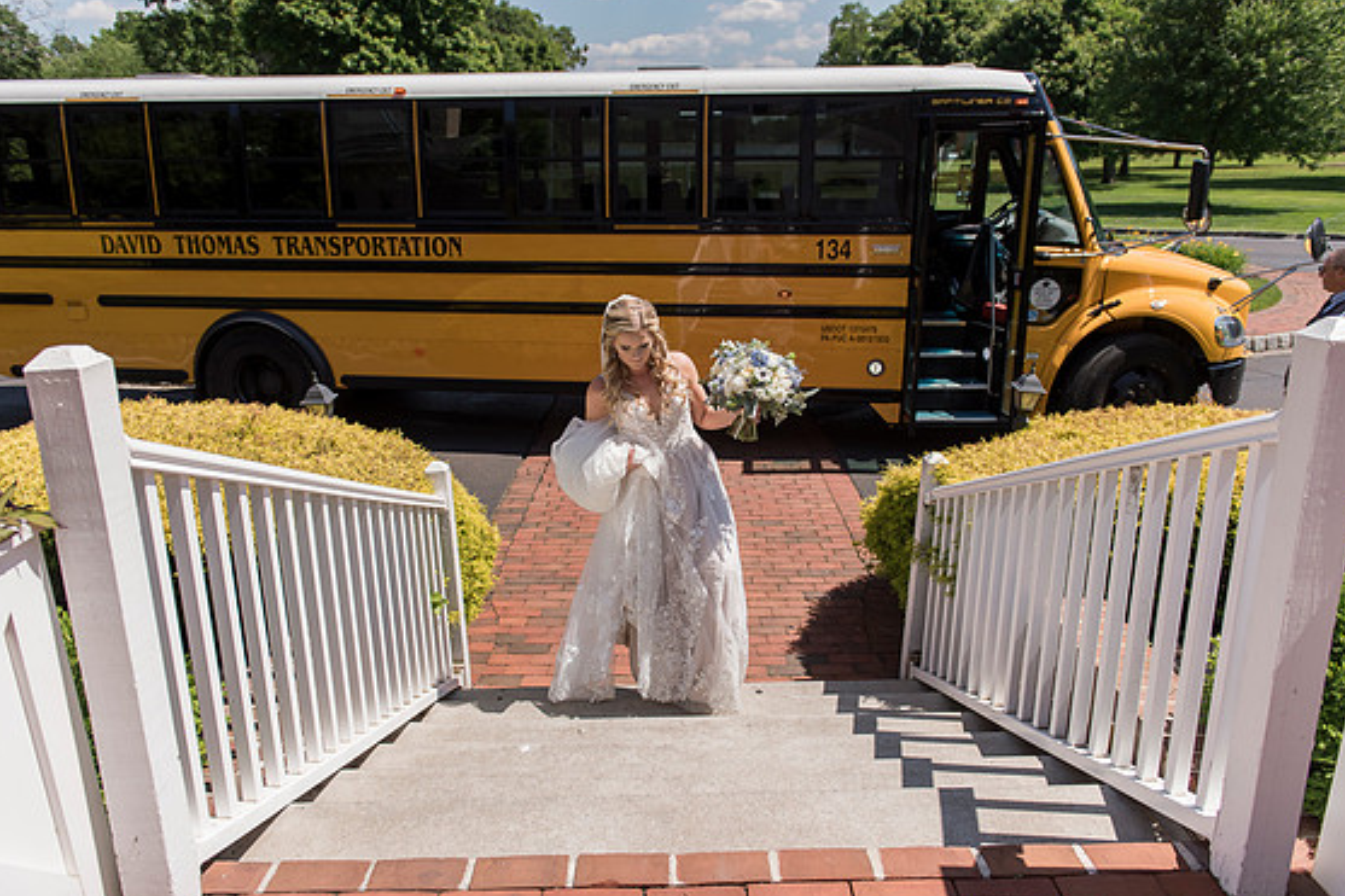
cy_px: 453
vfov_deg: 51.3
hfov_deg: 71.5
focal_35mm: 25
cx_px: 671
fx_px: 934
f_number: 3.5
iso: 320
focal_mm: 24
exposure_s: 1/4000
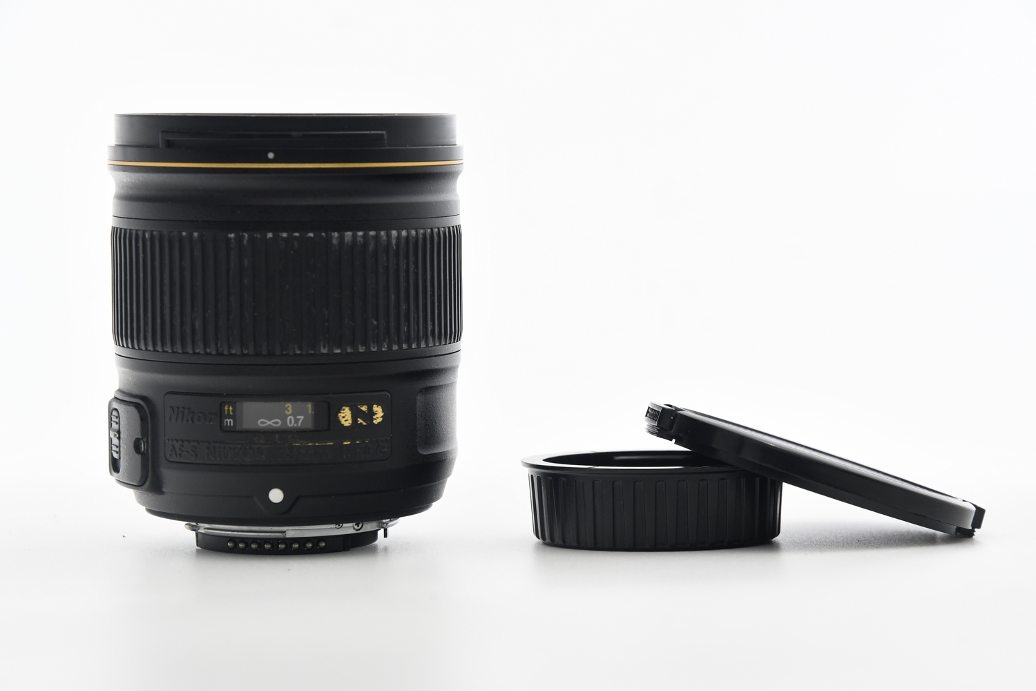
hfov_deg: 17.1
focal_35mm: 120
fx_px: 3453
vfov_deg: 11.4
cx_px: 518
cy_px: 346
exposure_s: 1/160
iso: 1000
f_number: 8
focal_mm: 80
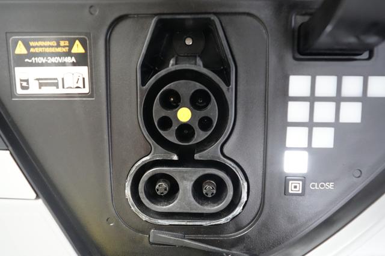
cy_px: 128
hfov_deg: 73.8
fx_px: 257
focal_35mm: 24
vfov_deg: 53.1
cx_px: 192
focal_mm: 24
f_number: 2.8
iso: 12800
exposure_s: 1/100
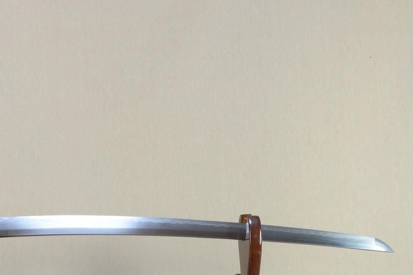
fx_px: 608
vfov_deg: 24.8
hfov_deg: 36.6
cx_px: 100
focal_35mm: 53
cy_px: 239
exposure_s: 1/1.6
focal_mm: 20
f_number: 11
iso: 400
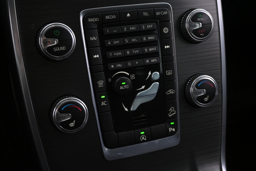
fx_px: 352
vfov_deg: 27.3
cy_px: 86
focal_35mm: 50
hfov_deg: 40.0
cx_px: 128
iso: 4500
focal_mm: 33
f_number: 5
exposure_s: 1/50
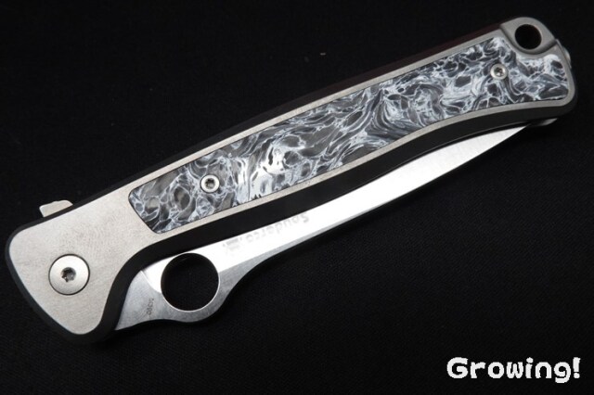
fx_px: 561
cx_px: 297
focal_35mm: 34
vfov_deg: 38.8
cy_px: 198
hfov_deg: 55.8
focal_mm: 12.51
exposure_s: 1/40
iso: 800
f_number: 11
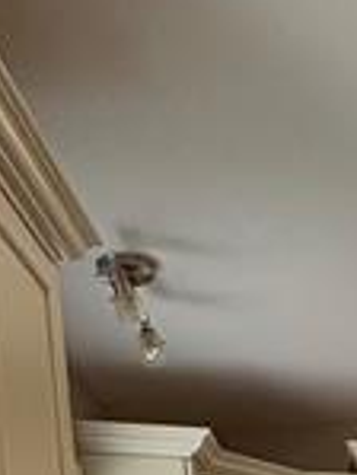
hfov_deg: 16.5
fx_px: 989
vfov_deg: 20.3
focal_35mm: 72
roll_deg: +1.2
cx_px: 676
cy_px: 826
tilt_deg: -6.0
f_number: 2.2
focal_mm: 2.22
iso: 200
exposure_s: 1/60
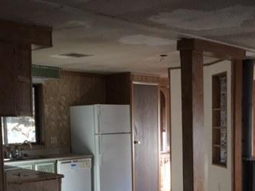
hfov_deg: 33.6
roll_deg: -0.8
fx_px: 420
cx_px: 160
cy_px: 164
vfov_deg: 25.0
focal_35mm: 57
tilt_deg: -5.1
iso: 64
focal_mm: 4.15
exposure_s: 1/30
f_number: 2.2
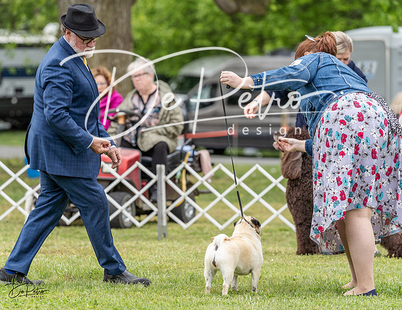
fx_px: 2599
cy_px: 155
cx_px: 203
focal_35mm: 221
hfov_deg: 8.8
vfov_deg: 6.8
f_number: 4.5
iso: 640
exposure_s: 1/1000
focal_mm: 194
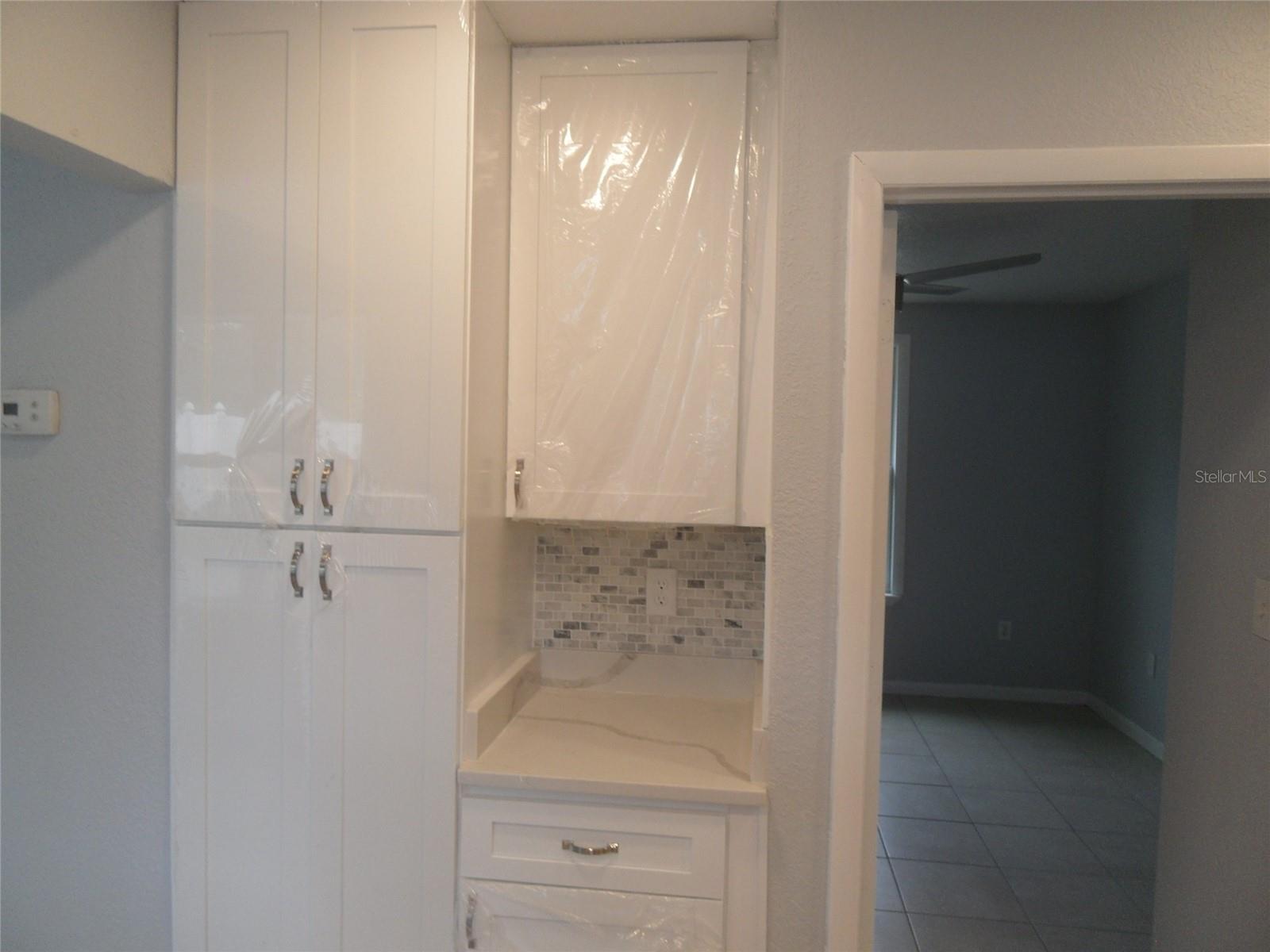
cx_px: 635
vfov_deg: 56.8
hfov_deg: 71.6
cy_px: 476
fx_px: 881
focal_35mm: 24
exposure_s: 1/45
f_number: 2.8
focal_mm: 4.3
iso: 120
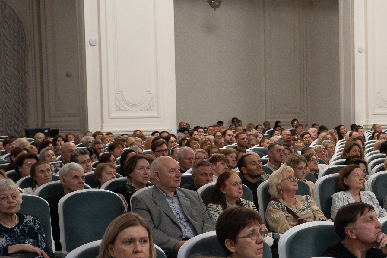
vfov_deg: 18.1
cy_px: 178
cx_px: 372
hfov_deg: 25.8
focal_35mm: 75
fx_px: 806
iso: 12800
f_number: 5
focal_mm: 35
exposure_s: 1/400
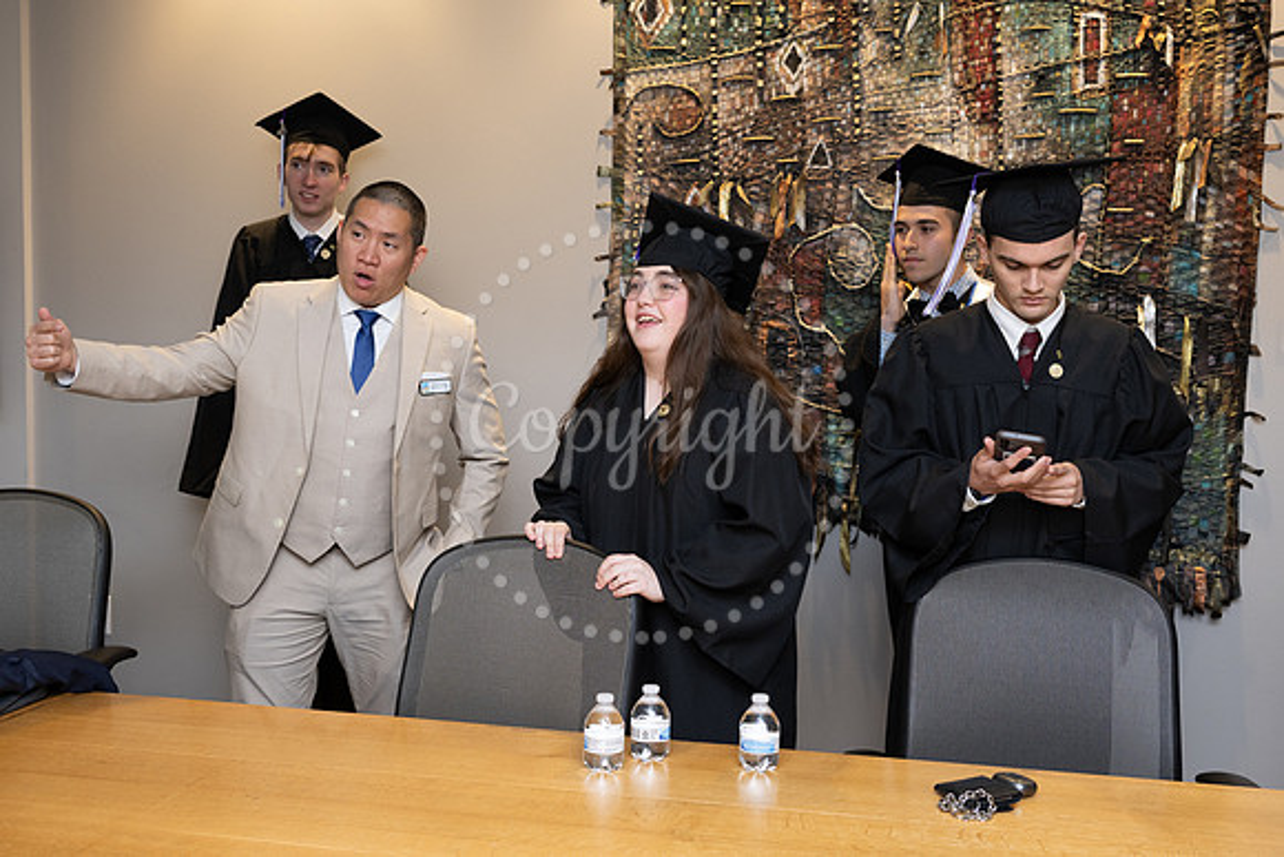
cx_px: 642
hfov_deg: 50.7
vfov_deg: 35.1
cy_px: 428
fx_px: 1356
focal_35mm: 38
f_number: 5
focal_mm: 38
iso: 1000
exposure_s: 1/125
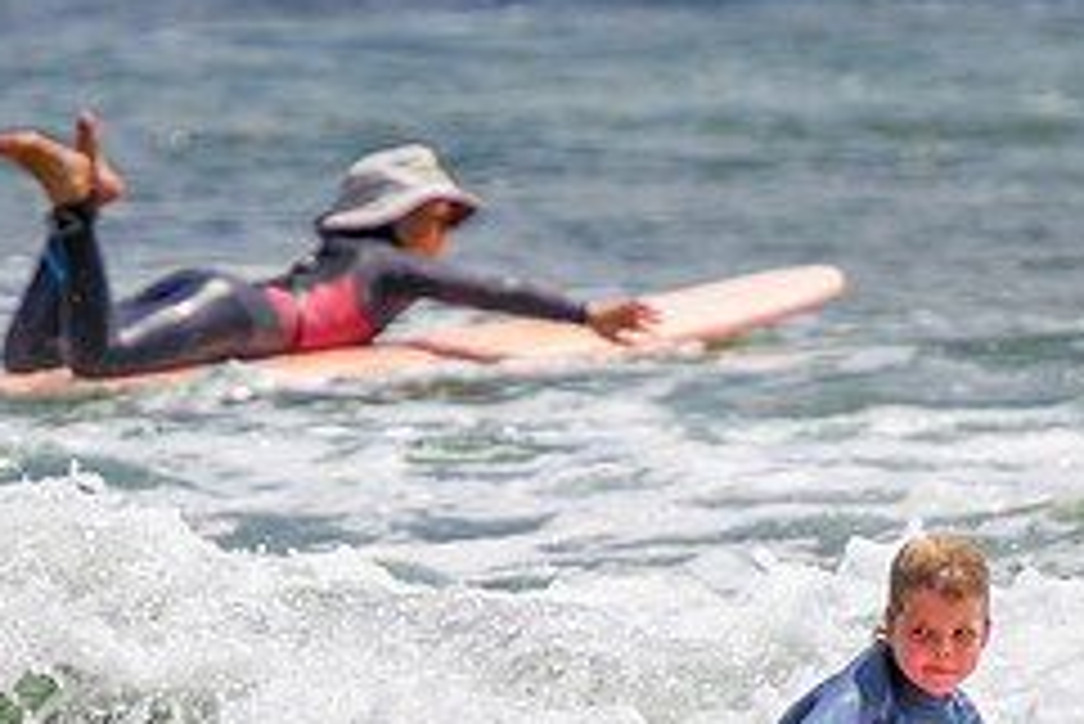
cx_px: 287
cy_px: 716
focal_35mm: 1325
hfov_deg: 1.6
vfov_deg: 1.0
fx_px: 39920
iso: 200
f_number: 5.6
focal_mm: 400
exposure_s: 1/2000
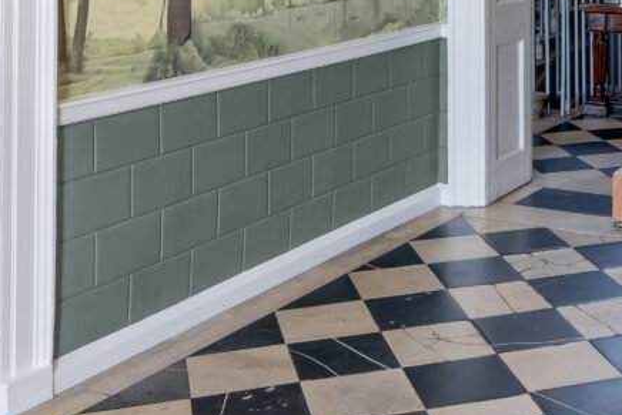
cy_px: -114
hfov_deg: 29.3
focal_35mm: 66
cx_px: 554
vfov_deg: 19.2
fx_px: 1141
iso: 160
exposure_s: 1/1.25
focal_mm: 9.7
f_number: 13
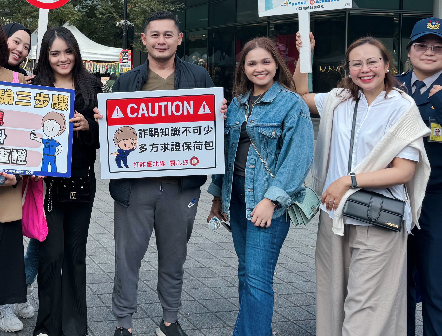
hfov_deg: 39.1
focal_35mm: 46
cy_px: 93
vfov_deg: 31.3
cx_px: 73
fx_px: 590
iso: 80
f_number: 1.78
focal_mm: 6.86
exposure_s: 1/782
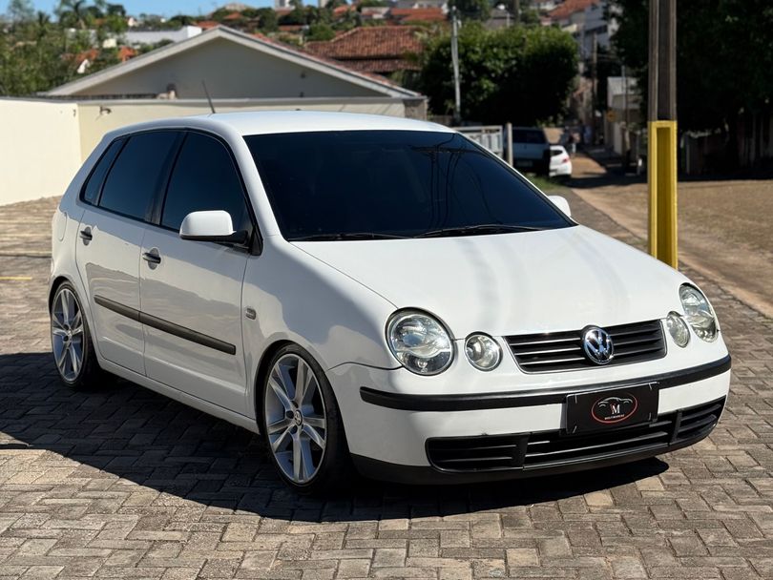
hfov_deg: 39.6
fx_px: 1072
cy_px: 290
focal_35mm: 48
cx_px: 386
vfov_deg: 30.3
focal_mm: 6.76
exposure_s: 1/7143
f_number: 1.78
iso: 64
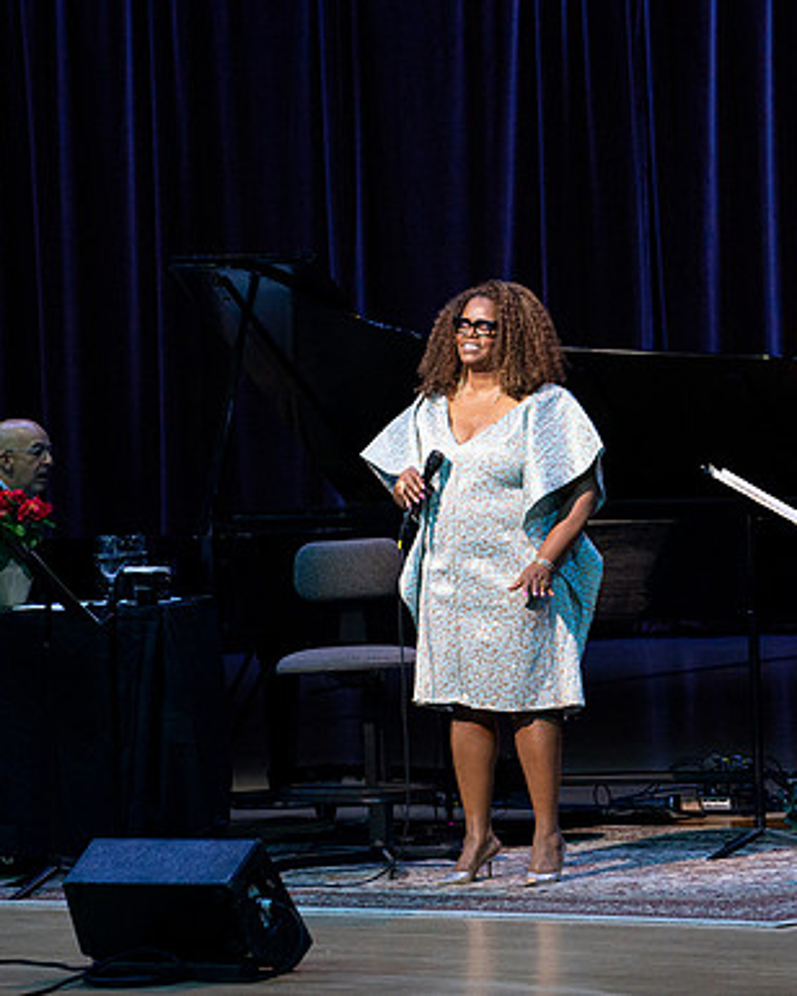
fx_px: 8344
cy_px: 498
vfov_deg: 6.8
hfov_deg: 5.5
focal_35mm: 283
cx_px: 471
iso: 2500
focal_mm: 200
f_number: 5.6
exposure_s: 1/320
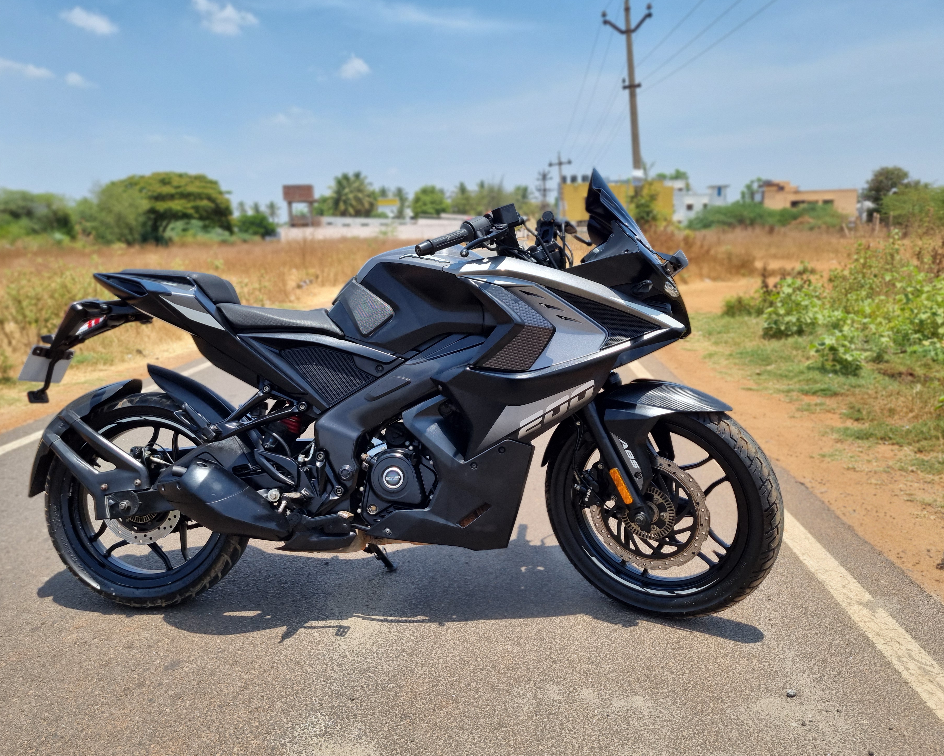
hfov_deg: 62.1
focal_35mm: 28
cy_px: 386
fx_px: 782
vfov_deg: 51.5
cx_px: 430
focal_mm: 5.4
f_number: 1.8
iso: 50
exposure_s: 1/1948
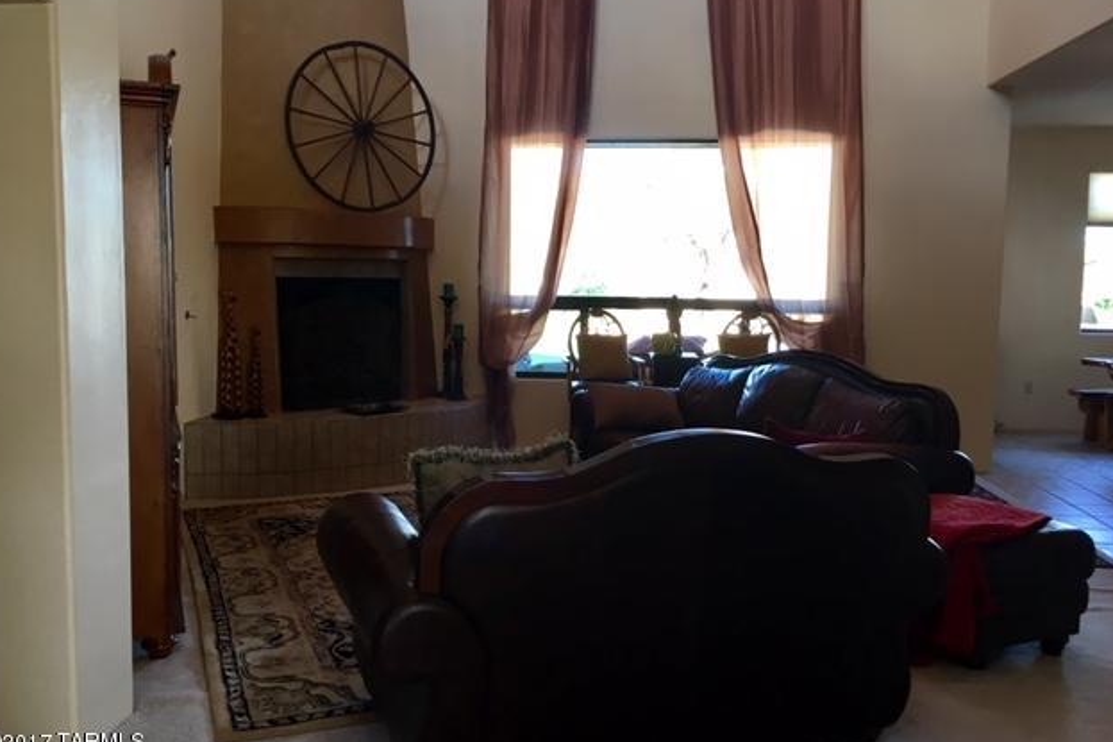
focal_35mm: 31
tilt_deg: -5.4
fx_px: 958
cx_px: 547
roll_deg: +0.7
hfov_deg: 60.3
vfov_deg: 42.3
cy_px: 349
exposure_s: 1/30
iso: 64
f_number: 2.2
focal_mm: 4.15
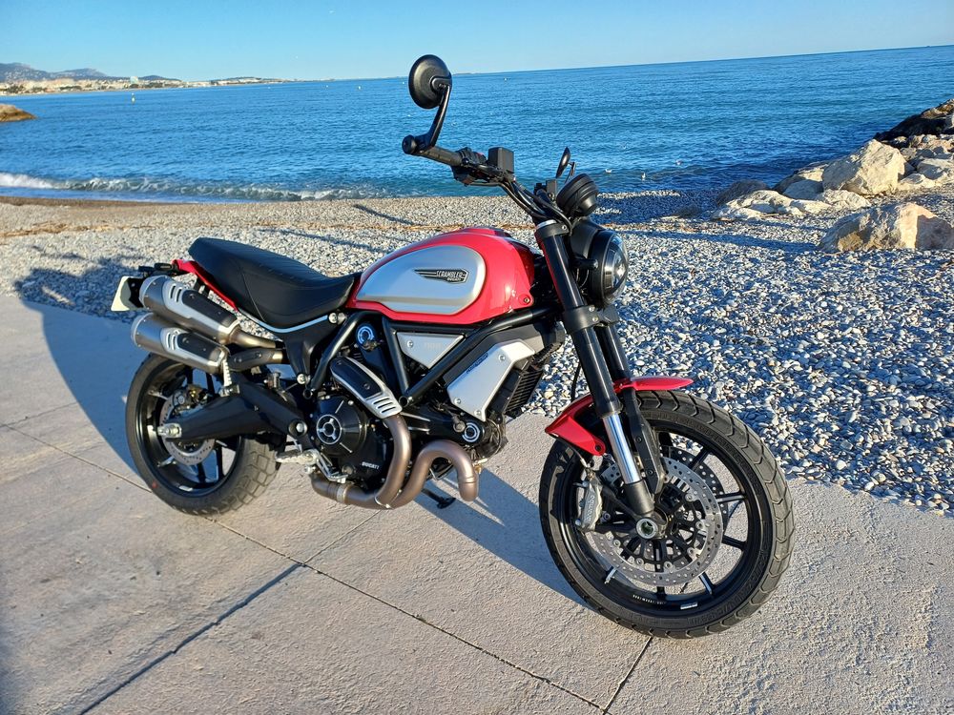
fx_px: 689
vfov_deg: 54.9
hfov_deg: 69.4
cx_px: 477
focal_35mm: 25
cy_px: 358
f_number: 1.8
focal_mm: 4.65
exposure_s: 1/694
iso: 50
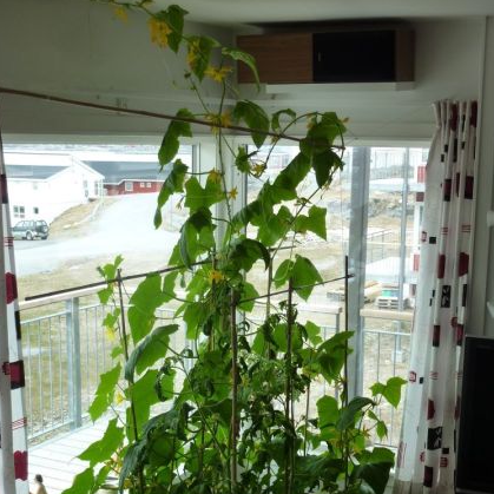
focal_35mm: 57
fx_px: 920
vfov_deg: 29.9
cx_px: 242
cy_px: 311
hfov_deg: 30.0
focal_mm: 7.3
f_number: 4
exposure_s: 1/125
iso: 125
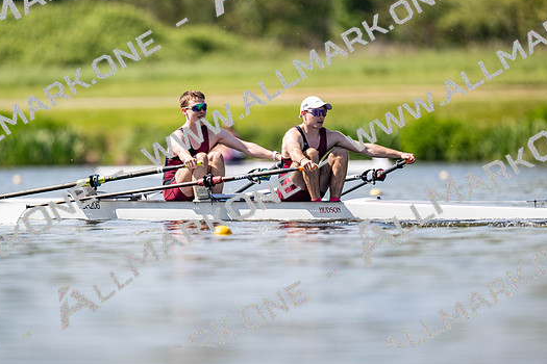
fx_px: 10073
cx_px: 270
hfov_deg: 3.1
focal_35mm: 663
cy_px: 169
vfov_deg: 2.1
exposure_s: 1/2500
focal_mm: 600
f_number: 4
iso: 280
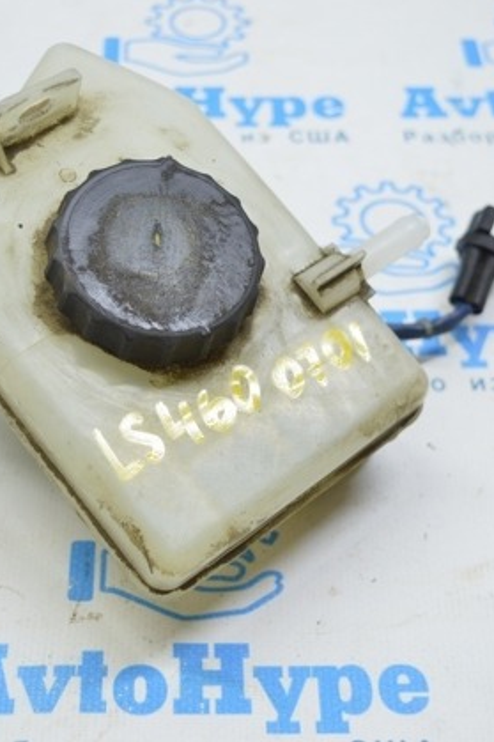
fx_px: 1272
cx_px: 161
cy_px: 367
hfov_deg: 21.9
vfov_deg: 32.5
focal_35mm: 62
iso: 400
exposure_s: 1/50
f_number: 4
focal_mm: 27
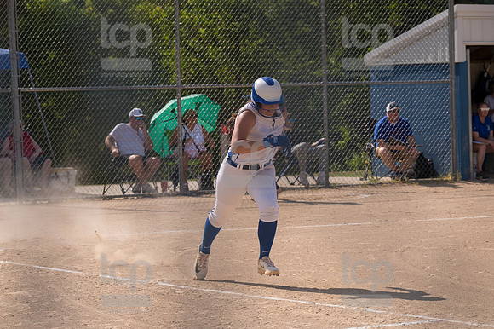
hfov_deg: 12.5
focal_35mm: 165
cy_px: 164
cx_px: 247
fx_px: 2263
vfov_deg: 8.3
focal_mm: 110
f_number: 5.6
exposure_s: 1/1600
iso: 250
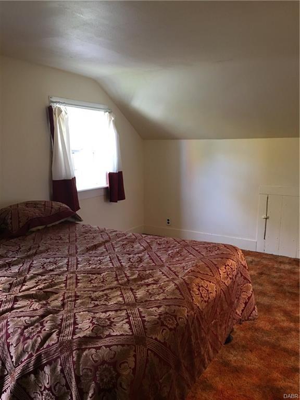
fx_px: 335
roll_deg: -0.6
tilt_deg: -8.6
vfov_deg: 61.7
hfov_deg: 48.2
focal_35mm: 29
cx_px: 150
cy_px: 200
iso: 64
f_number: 2.2
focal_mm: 4.15
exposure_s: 1/15
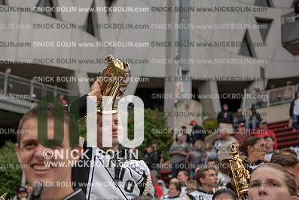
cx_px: 90
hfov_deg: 26.4
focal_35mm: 76
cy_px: 132
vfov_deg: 17.9
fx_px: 631
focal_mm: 52
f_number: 3.5
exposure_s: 1/800
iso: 250
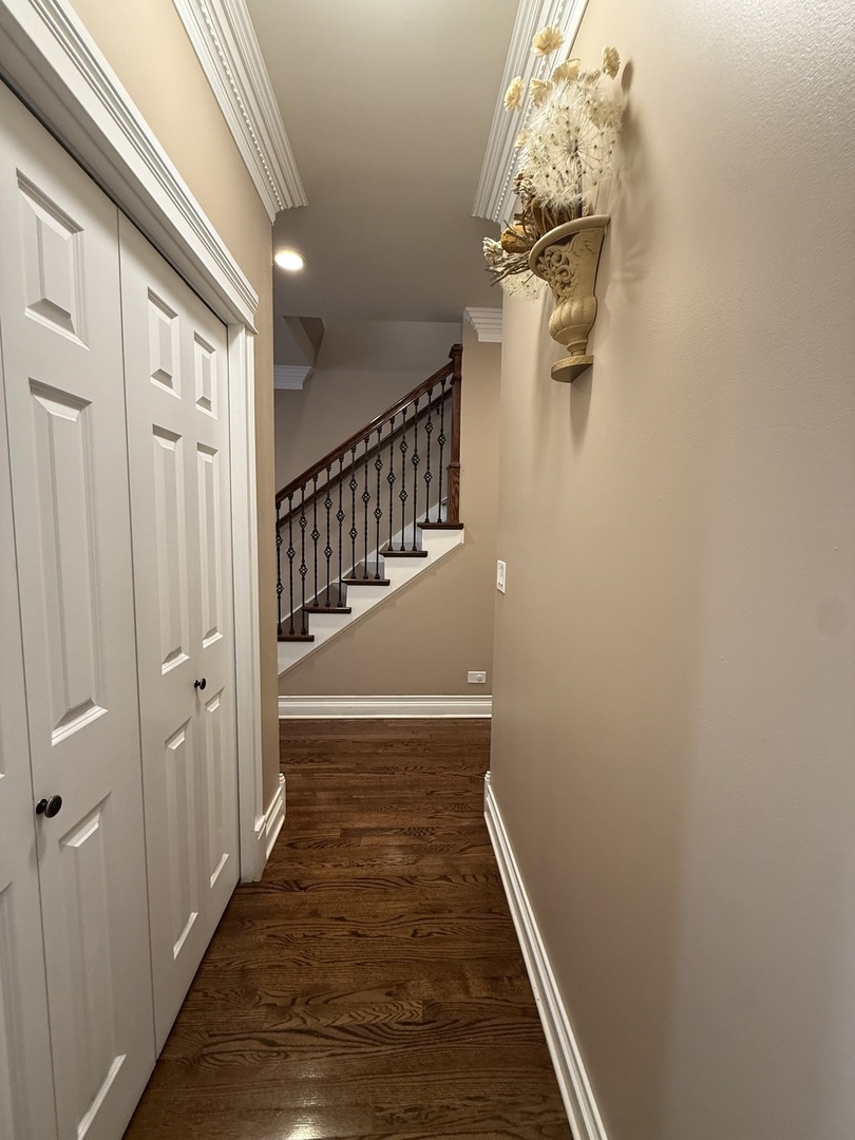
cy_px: 570
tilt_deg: -5.4
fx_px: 461
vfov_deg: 102.1
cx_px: 428
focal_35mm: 14
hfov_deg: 85.7
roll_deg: -0.8
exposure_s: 1/60
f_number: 2.2
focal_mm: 2.22
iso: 250
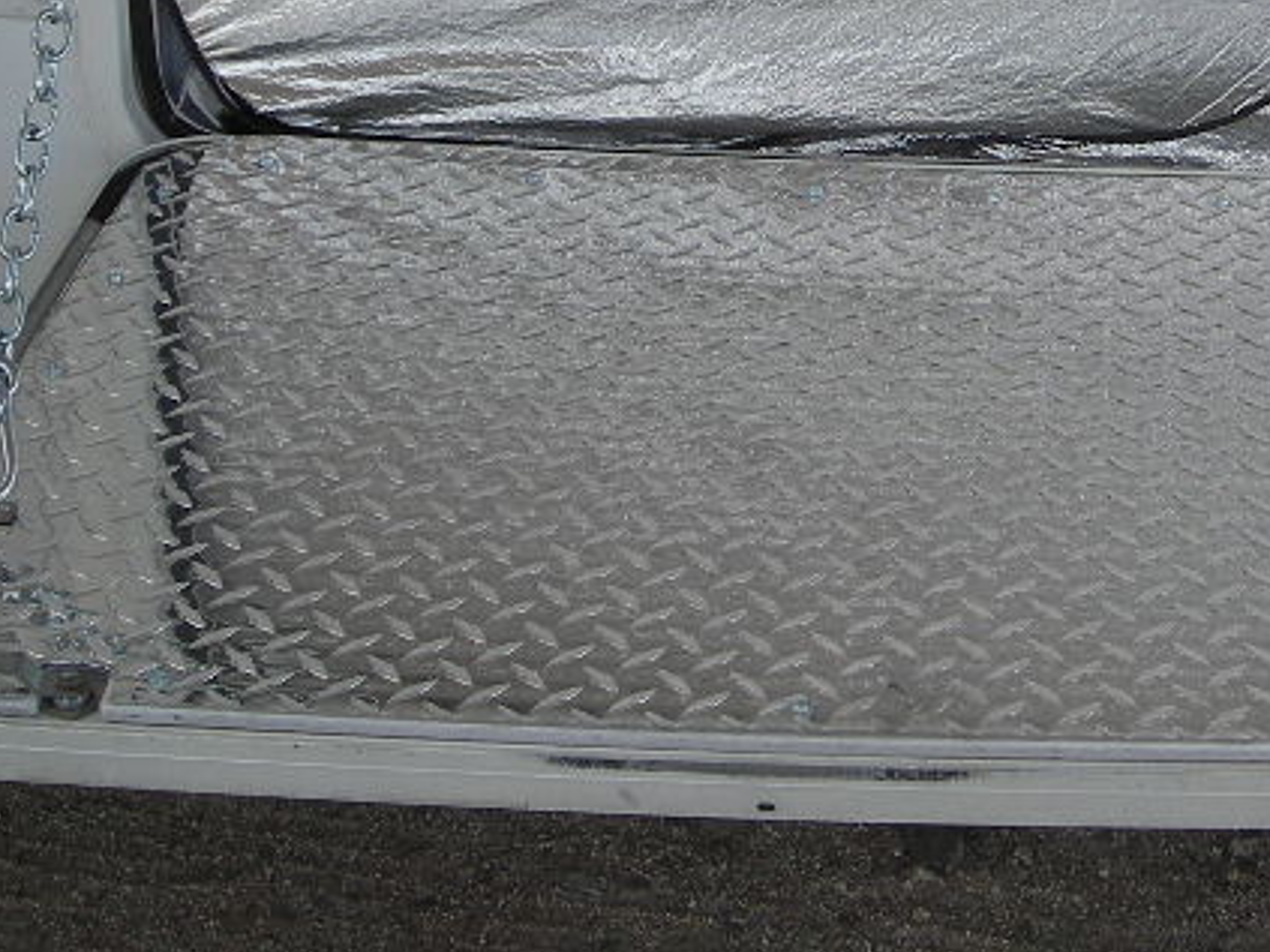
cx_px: 943
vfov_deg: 15.5
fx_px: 3374
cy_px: -177
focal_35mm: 92
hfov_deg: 21.1
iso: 50
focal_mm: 6.3
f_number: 3.2
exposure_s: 1/308
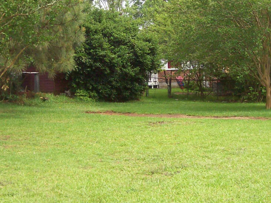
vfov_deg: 19.7
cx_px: 130
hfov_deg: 26.3
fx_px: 579
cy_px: 44
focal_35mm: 74
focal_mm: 6
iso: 80
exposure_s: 1/296
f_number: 2.7
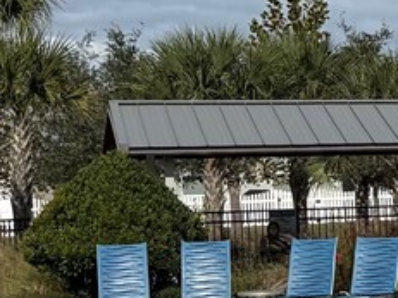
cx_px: 1073
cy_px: 224
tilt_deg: +1.2
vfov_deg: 8.9
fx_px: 1908
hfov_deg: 9.9
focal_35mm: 166
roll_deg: +2.8
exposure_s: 1/9091
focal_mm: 6.76
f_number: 1.78
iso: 80
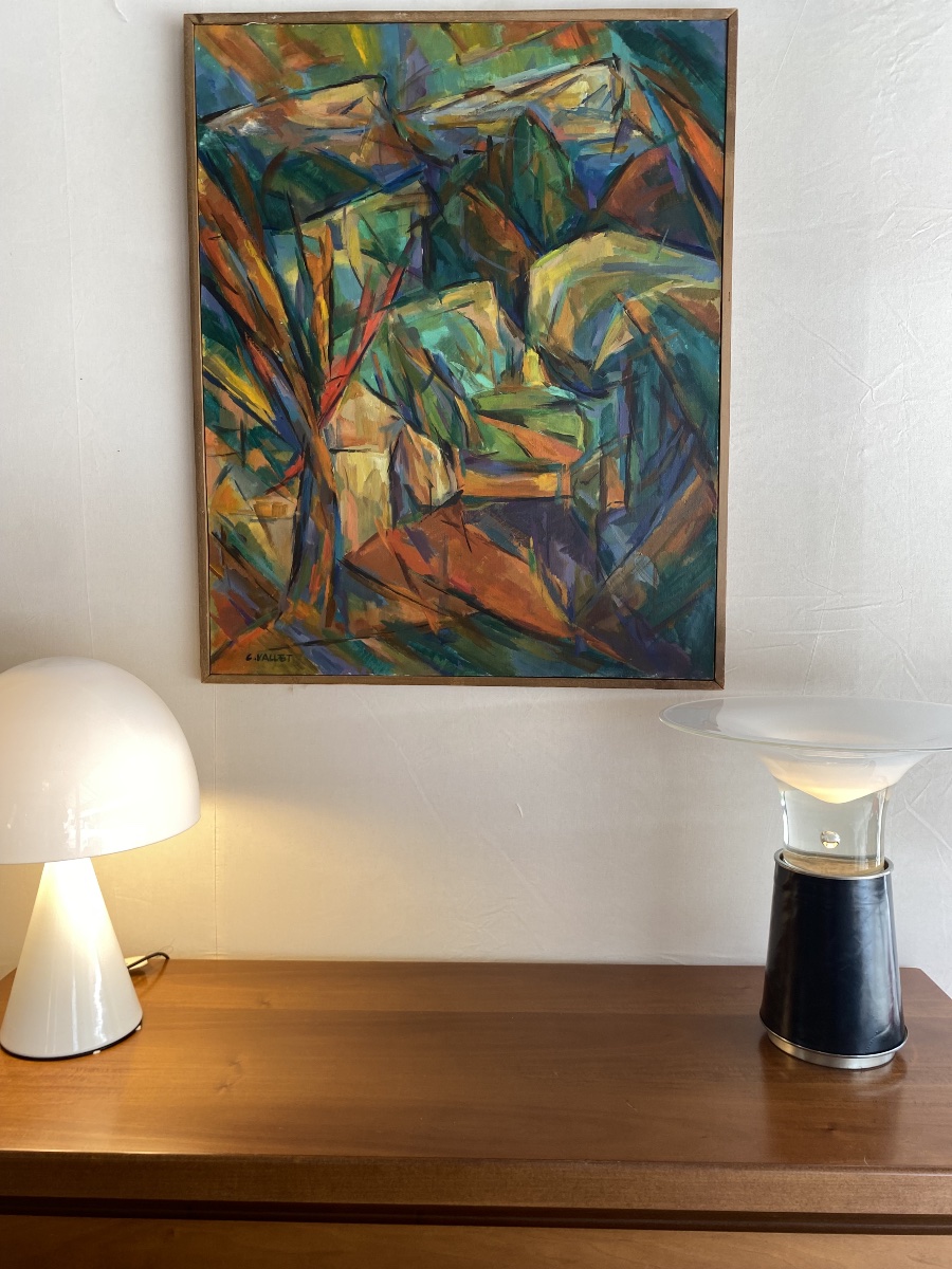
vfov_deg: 67.3
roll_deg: -0.8
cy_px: 634
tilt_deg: -3.6
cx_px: 476
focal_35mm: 26
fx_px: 953
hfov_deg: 53.1
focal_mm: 4.25
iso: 32
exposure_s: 1/100
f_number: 1.8
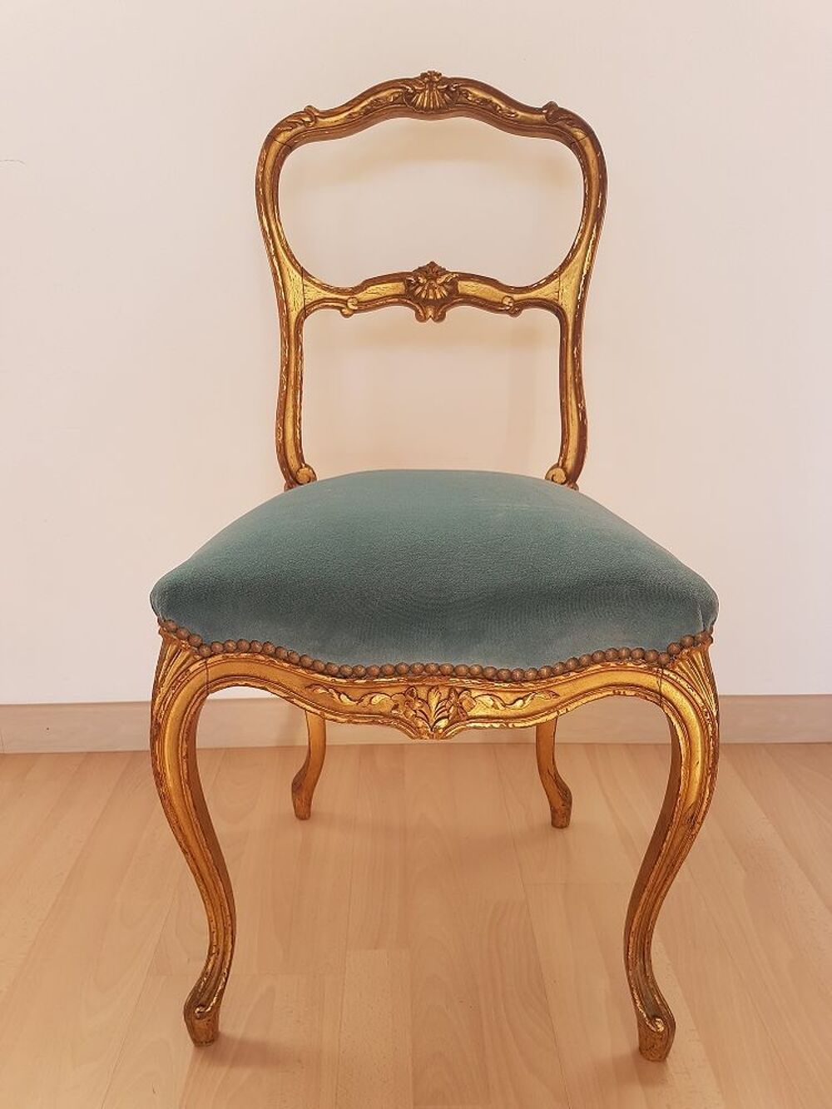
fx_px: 833
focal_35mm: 26
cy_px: 554
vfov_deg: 67.3
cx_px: 416
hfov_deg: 53.1
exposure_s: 1/121
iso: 40
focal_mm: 4.2
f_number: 1.7
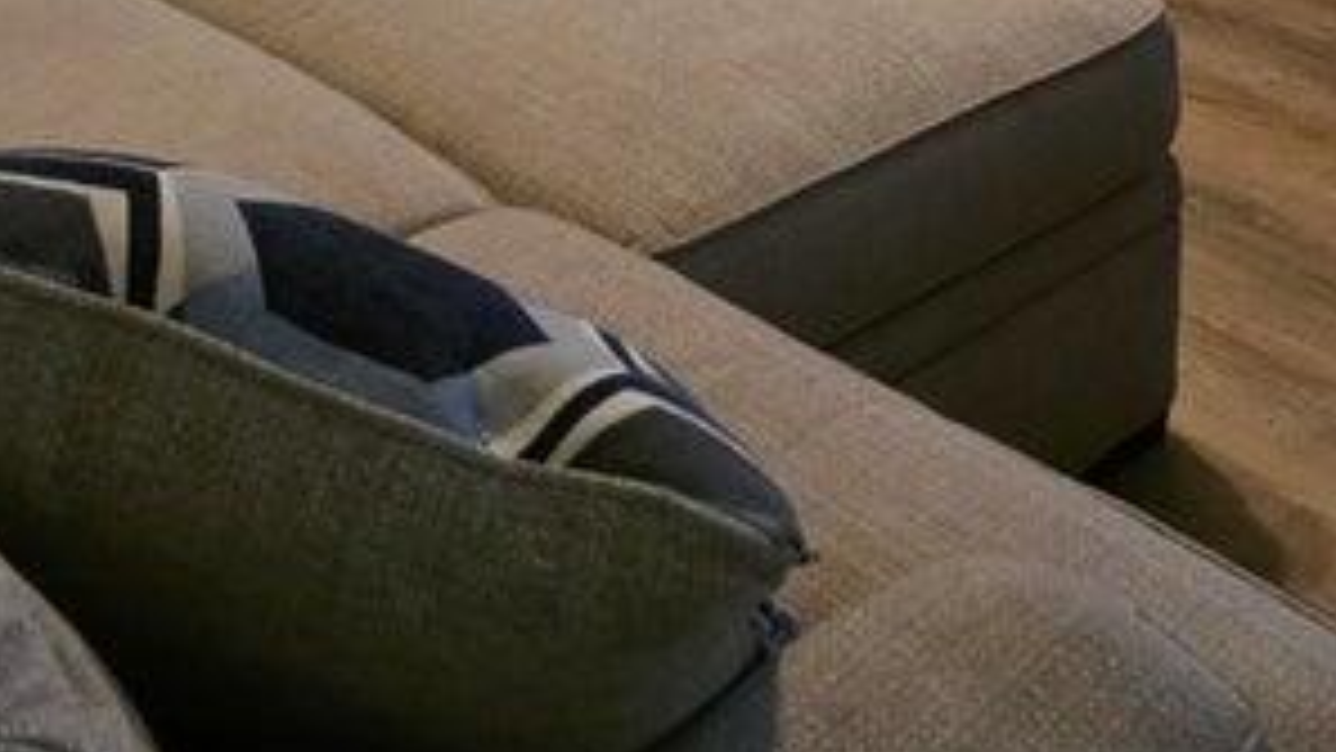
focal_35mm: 72
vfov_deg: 14.7
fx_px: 2550
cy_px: -590
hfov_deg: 28.6
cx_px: 1100
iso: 1000
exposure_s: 1/120
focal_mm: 6.3
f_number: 1.7
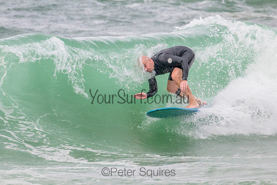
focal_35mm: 1087
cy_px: 85
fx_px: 8369
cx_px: 120
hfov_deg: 1.9
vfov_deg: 1.3
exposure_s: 1/2000
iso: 2500
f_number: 11
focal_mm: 800
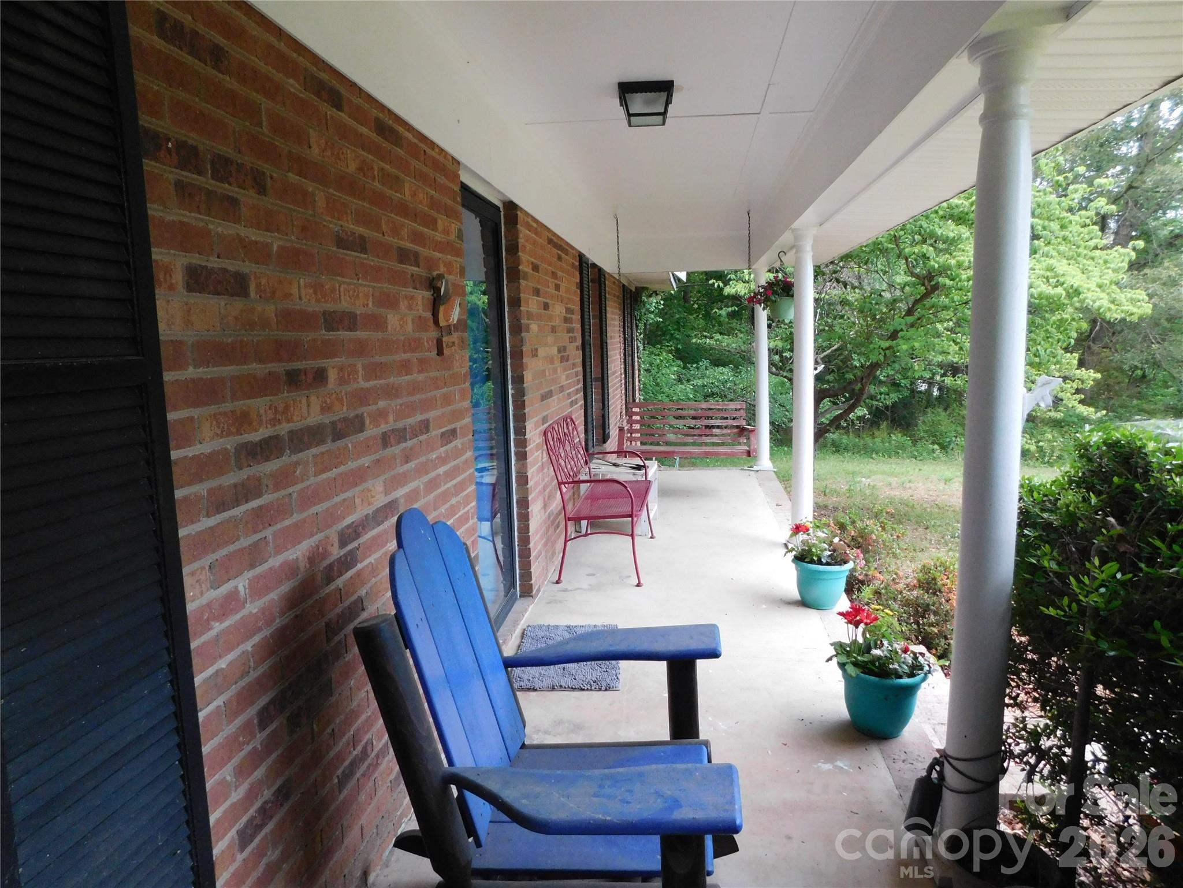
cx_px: 592
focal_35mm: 23
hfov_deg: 73.9
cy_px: 444
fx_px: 786
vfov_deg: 58.9
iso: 400
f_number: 3
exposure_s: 1/25
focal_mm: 4
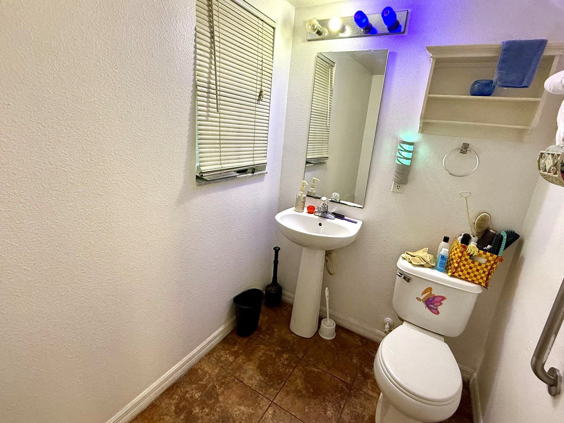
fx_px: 277
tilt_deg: -15.7
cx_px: 294
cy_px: 200
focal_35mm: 17
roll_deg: -5.4
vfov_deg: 74.7
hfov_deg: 91.0
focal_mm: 2.22
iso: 250
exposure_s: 1/101
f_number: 2.2
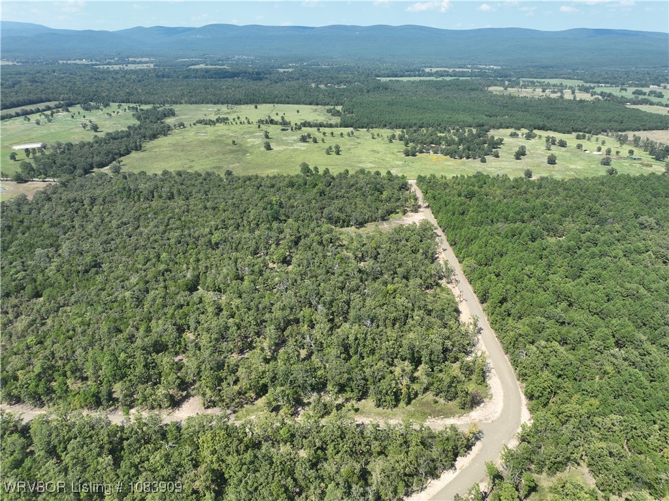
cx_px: 334
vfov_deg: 56.8
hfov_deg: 71.6
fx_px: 464
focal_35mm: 24
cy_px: 250
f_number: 2.8
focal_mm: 12.29
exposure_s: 1/1250
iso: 110
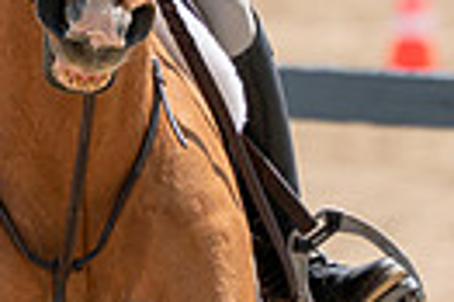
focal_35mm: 1288
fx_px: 16223
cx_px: -62
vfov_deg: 1.1
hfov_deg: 1.6
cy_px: -307
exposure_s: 1/320
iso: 100
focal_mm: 291
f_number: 5.6
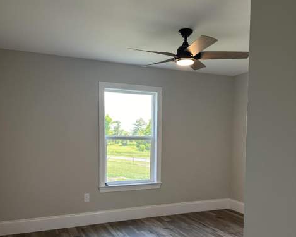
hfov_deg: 55.7
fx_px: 280
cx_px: 146
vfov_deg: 45.3
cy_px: 152
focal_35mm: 32
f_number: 1.78
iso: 100
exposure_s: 1/120
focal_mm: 6.86
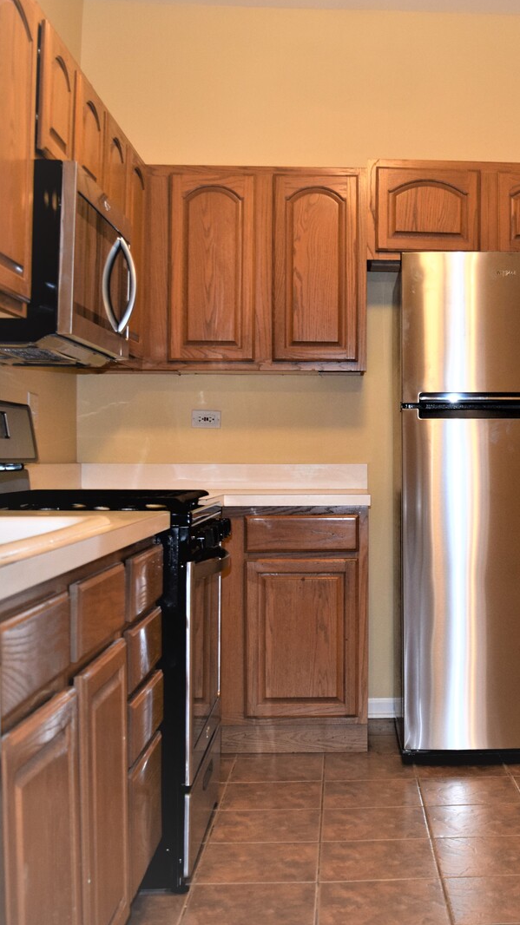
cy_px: 464
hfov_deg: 27.0
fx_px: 1055
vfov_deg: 47.4
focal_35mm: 43
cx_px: 438
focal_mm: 18
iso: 800
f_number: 4.5
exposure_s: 1/80
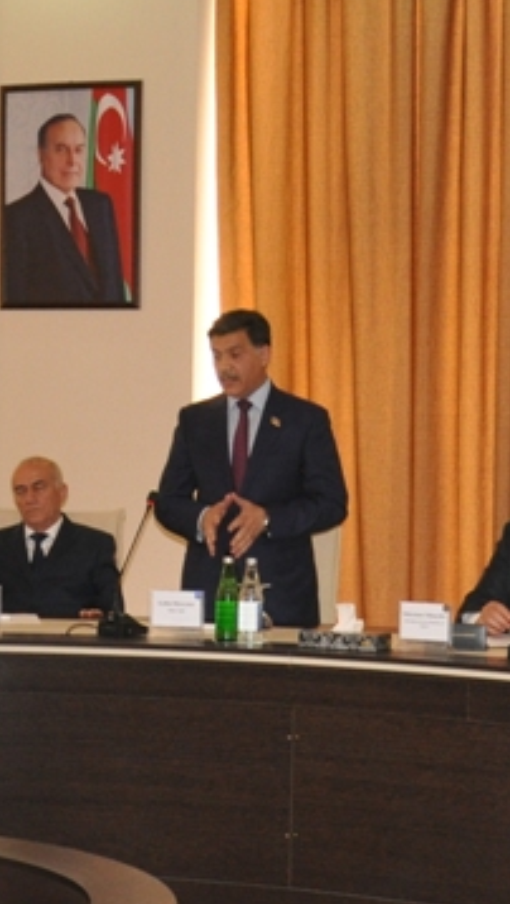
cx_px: 199
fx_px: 2364
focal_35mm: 99
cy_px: 505
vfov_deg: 21.6
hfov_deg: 12.3
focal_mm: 21
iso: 800
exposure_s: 1/60
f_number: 3.8
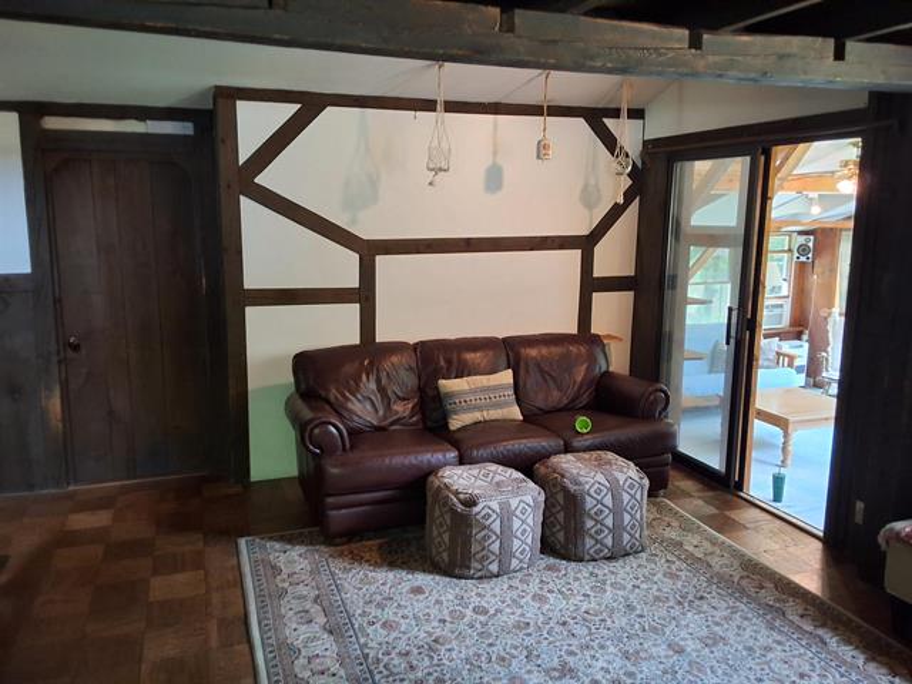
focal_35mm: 28
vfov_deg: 49.7
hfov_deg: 63.4
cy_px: 342
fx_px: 738
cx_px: 456
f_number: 1.9
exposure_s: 1/24
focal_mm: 2.91
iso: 200
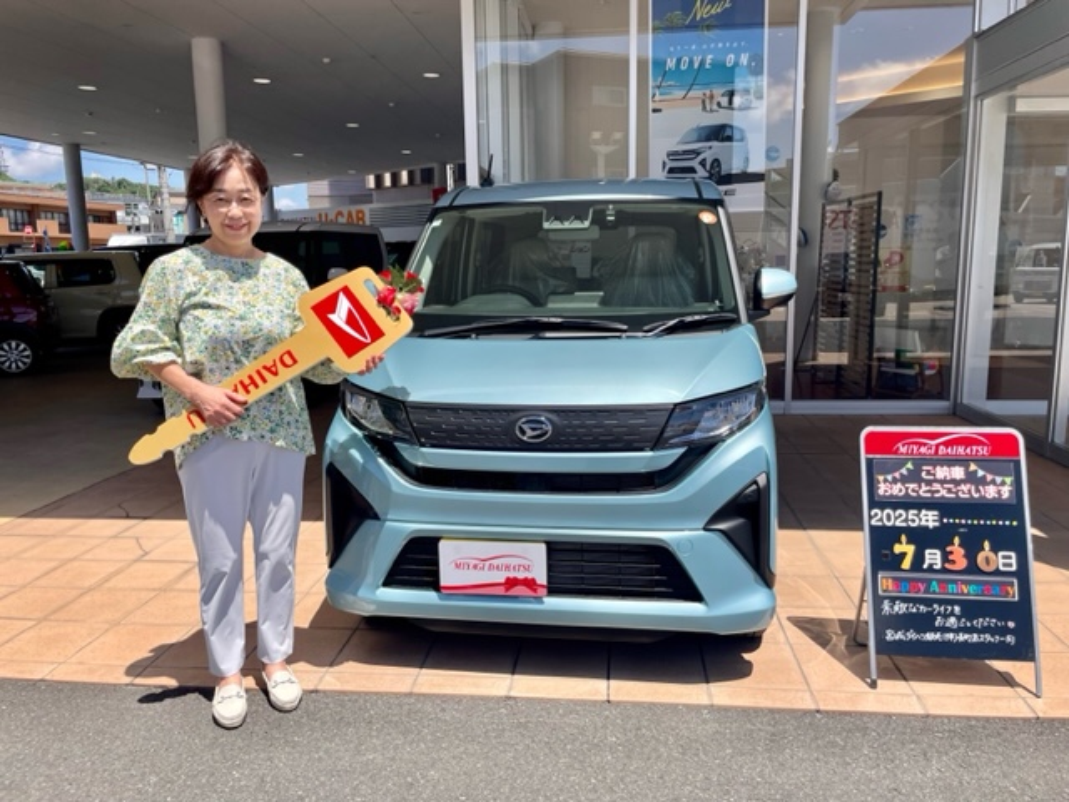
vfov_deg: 53.1
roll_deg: +0.6
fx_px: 803
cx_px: 534
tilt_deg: -9.9
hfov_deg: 67.3
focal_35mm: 26
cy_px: 401
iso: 32
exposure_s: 1/3125
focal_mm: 4.2
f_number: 1.6
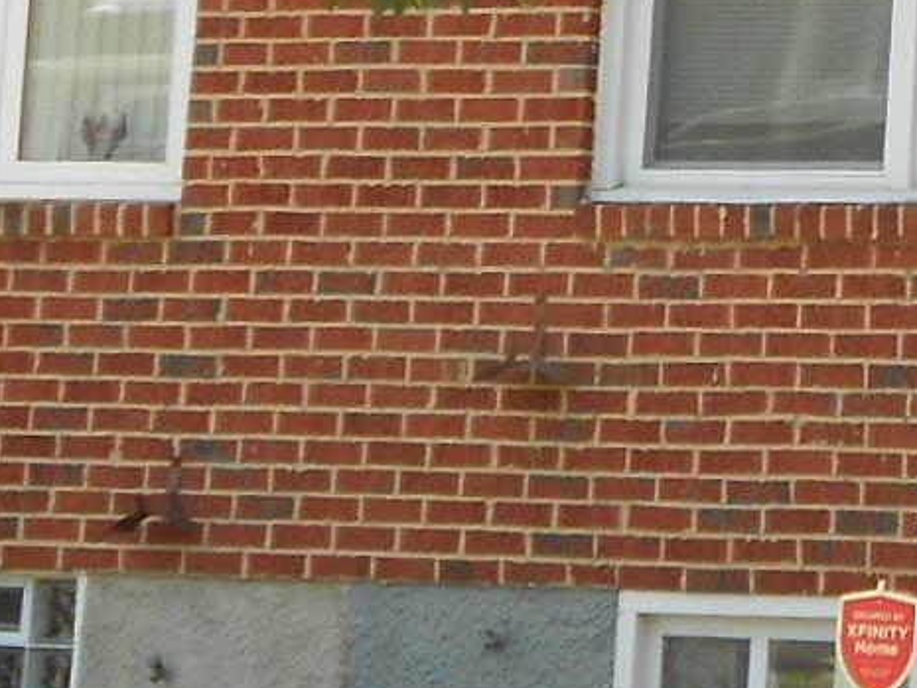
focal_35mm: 163
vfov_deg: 8.9
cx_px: 1570
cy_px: -325
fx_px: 4319
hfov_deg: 11.4
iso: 80
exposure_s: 1/200
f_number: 3.9
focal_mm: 6.7
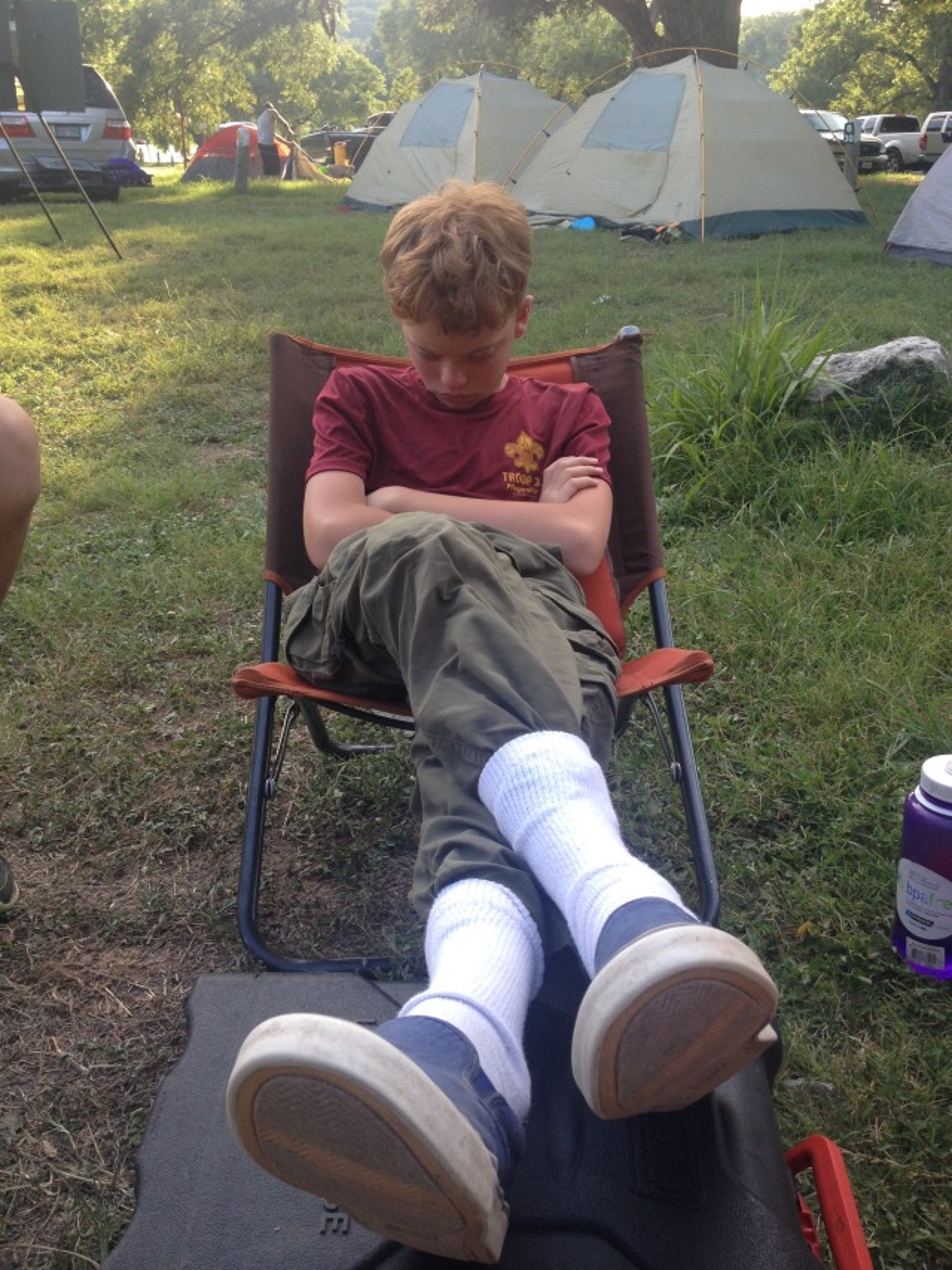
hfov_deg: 40.7
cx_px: 476
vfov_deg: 52.6
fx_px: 1283
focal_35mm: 35
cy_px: 635
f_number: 2.4
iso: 50
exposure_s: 1/136
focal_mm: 4.28
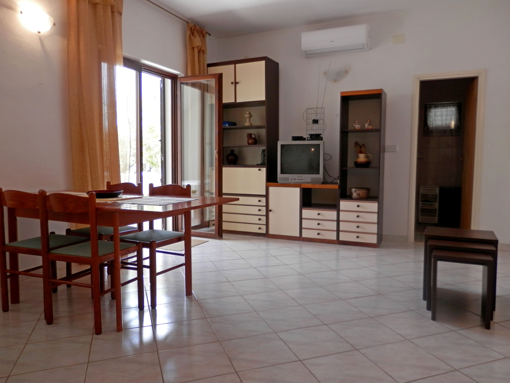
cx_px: 255
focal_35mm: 25
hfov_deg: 69.4
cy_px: 192
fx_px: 368
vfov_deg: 54.9
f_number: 3
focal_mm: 4.5
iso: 80
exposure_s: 1/40
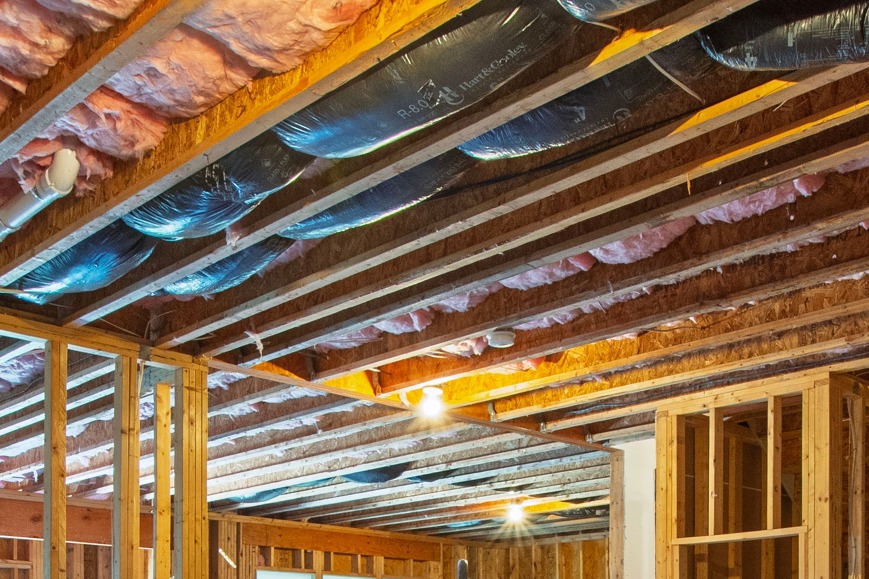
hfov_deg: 43.5
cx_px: 501
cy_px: 677
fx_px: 1086
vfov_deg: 26.8
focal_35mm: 45
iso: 640
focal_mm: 10
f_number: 8
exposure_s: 1
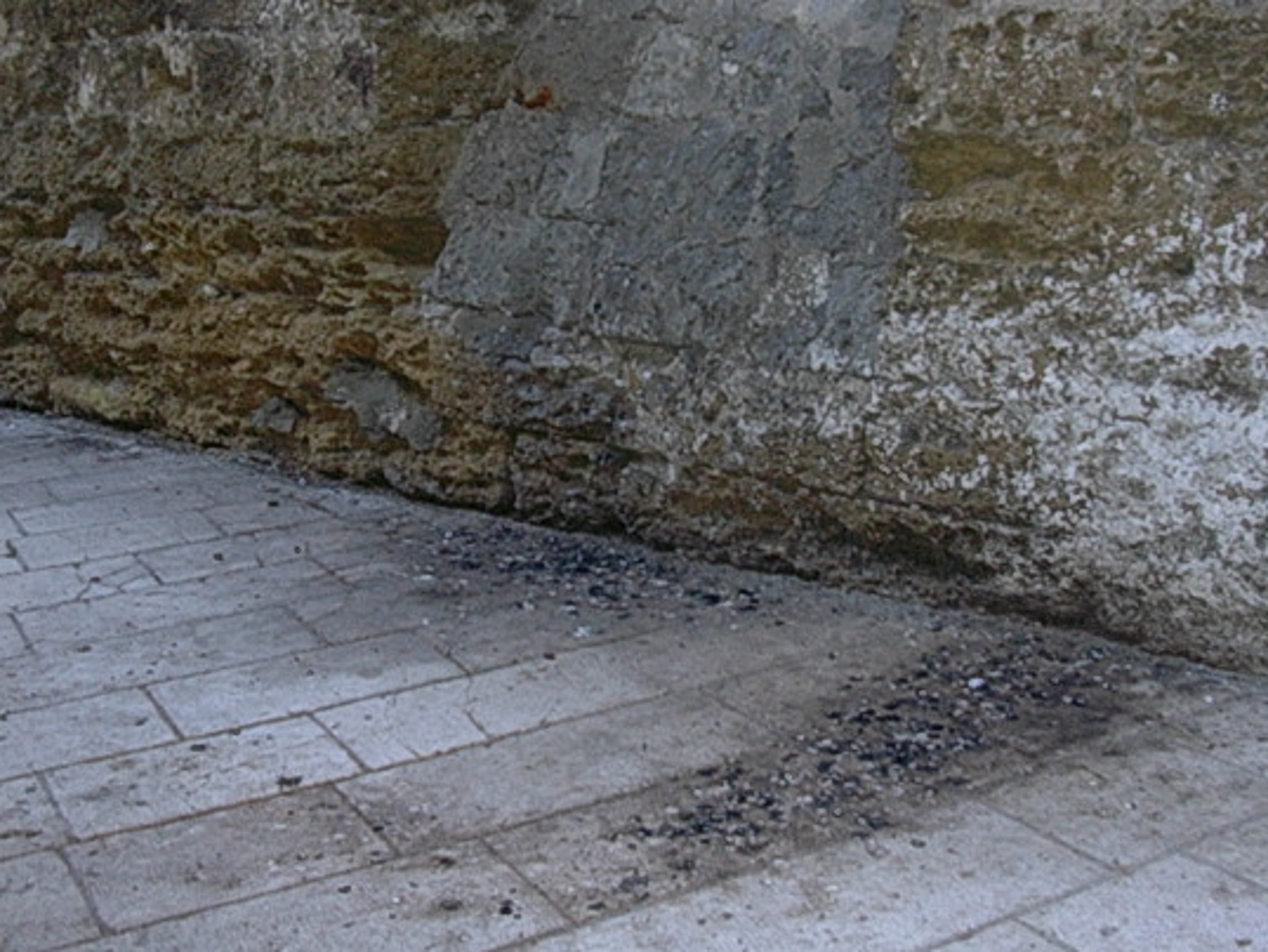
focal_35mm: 44
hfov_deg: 42.8
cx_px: 742
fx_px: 1612
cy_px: 427
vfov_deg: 32.9
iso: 70
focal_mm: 5.6
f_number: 2.7
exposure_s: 1/64
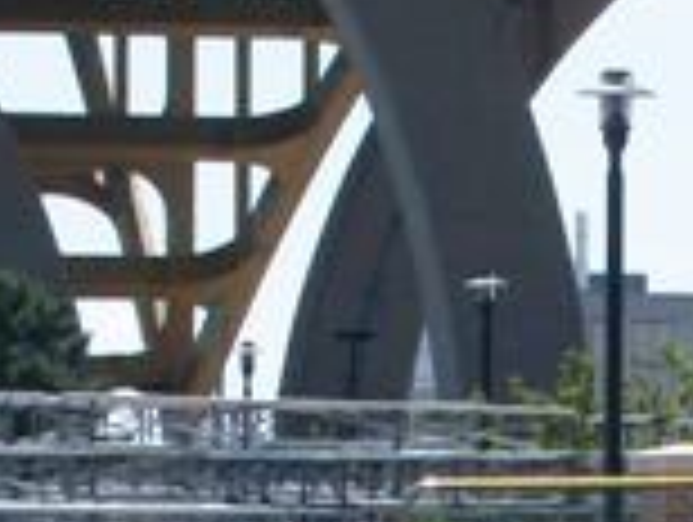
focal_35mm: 348
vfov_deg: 4.2
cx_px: 594
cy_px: 954
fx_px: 6978
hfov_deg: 5.7
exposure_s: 1/500
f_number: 5.1
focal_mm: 15.1
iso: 80
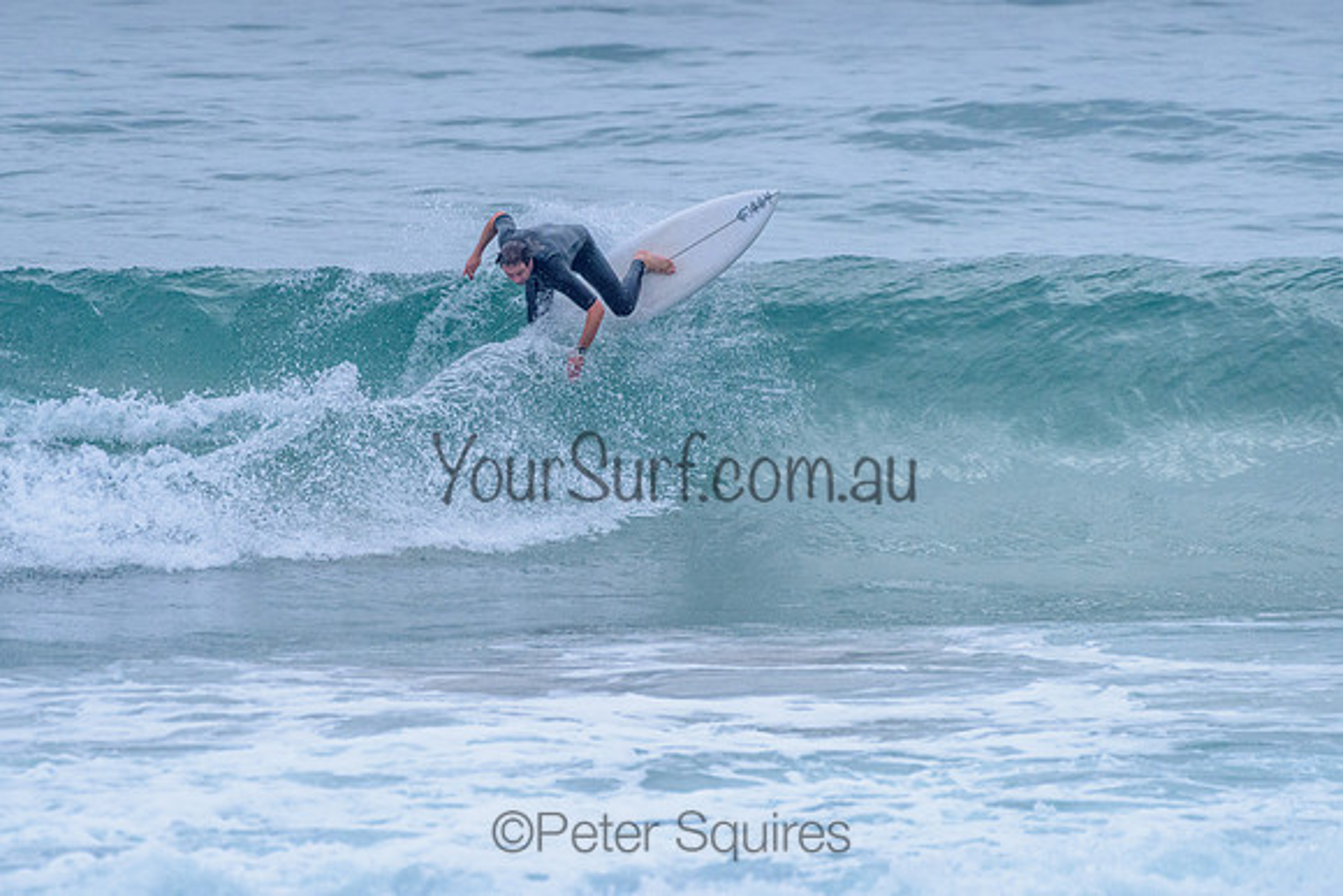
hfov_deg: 3.4
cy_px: 367
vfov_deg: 2.2
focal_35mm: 613
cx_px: 627
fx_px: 22883
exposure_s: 1/2000
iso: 2000
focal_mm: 500
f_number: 5.6
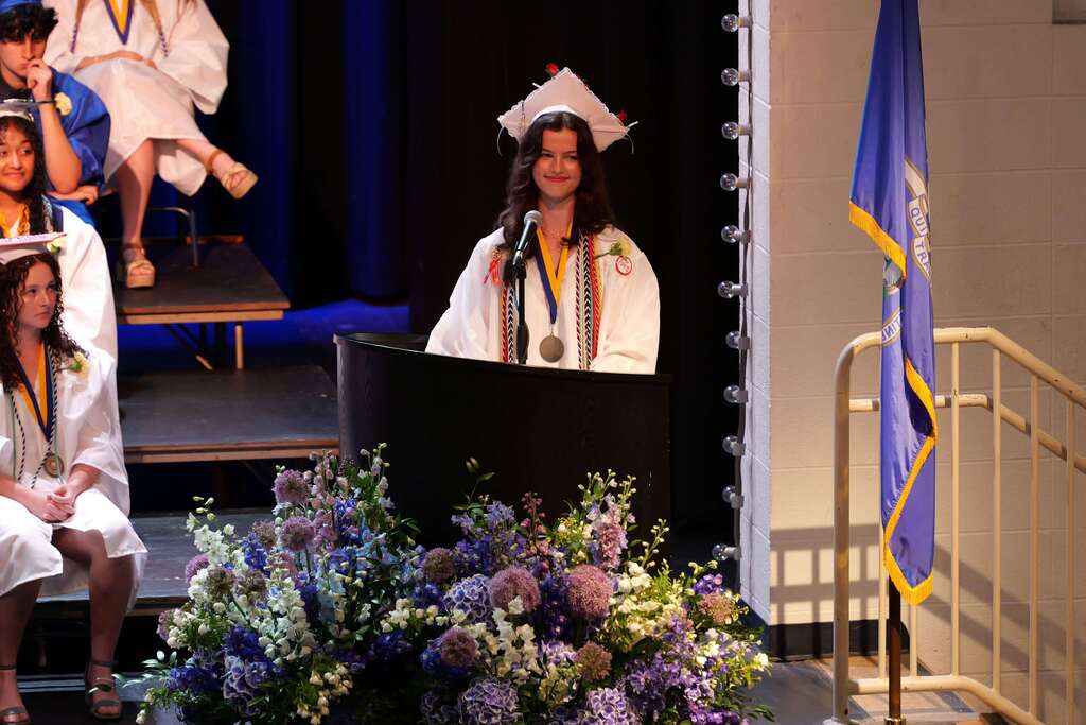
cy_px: 362
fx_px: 7663
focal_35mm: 254
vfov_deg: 5.4
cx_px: 543
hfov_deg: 8.1
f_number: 5.6
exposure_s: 1/60
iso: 6400
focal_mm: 254
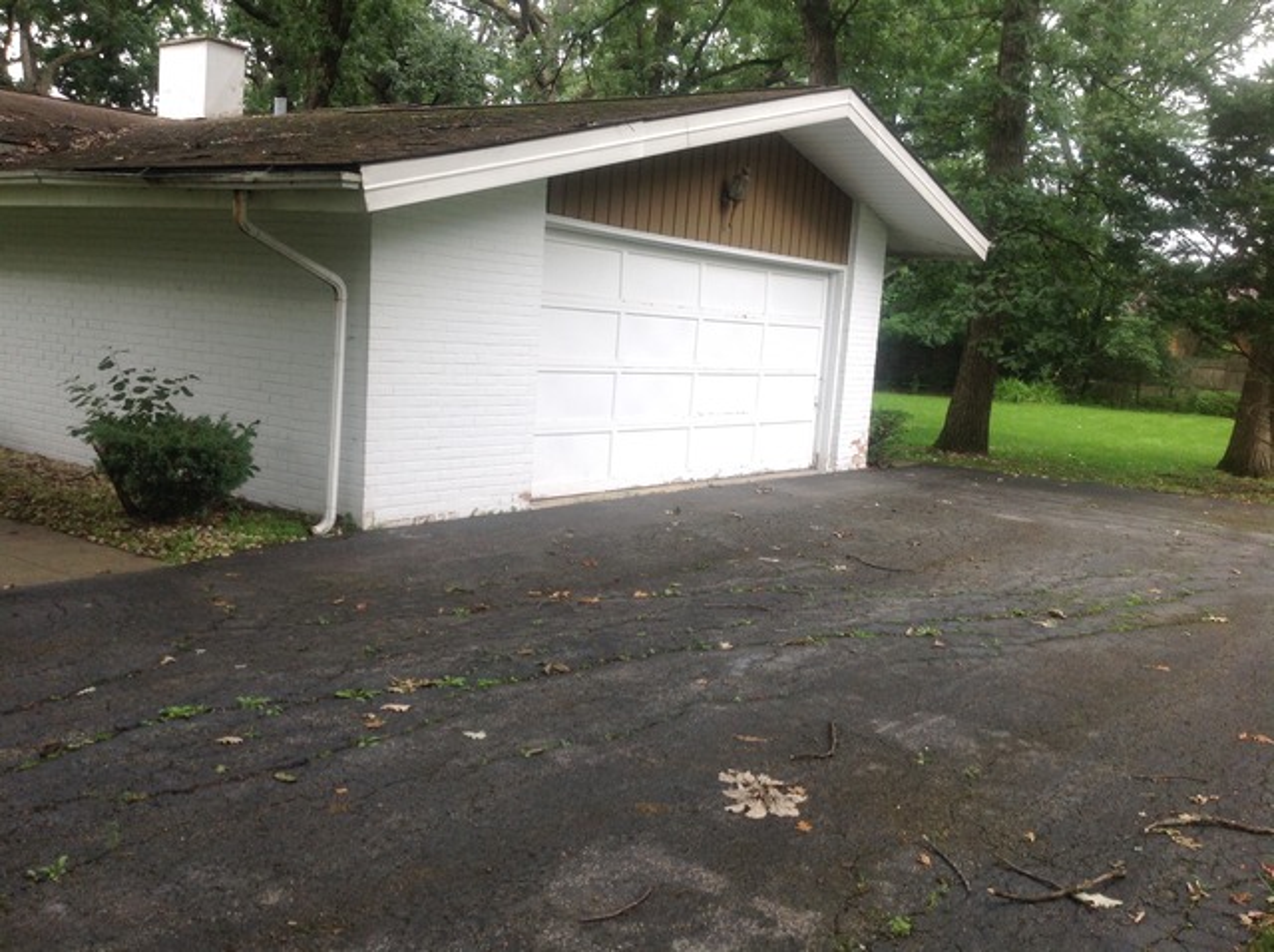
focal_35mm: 35
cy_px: 476
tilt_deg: -6.9
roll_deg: -1.4
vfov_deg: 40.6
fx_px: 1286
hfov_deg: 52.7
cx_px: 637
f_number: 2.4
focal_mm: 4.28
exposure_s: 1/182
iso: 50
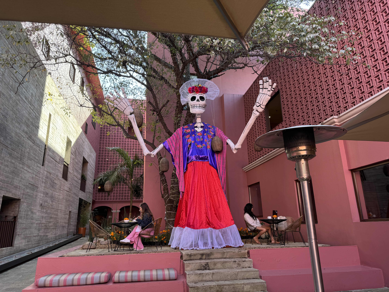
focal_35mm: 24
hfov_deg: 71.6
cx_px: 194
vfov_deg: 56.8
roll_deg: +0.8
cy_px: 146
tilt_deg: +15.5
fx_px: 270
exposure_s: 1/194
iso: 64
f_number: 1.78
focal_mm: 6.76
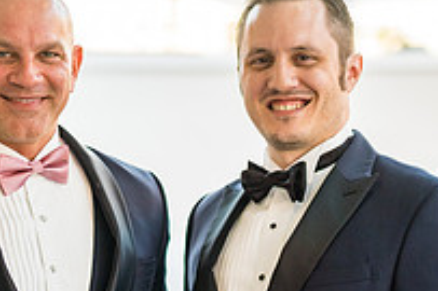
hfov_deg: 14.3
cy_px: 275
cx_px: 125
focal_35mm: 143
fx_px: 1738
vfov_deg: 9.5
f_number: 1.4
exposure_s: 1/400
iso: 400
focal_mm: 50
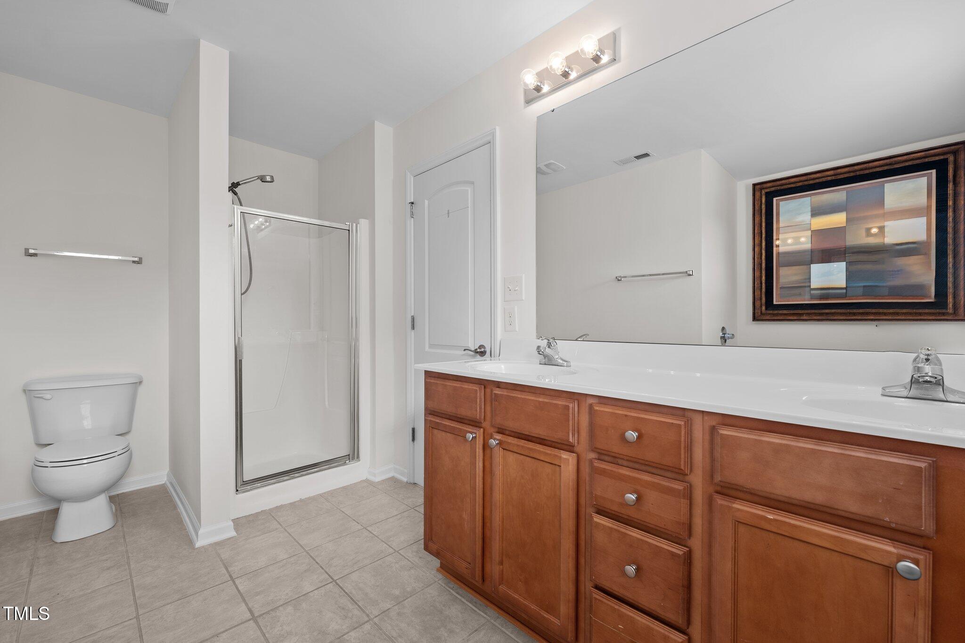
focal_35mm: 15
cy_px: 322
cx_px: 482
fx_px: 402
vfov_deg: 77.3
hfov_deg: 100.4
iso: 200
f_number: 7.1
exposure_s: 1/5
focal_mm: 15
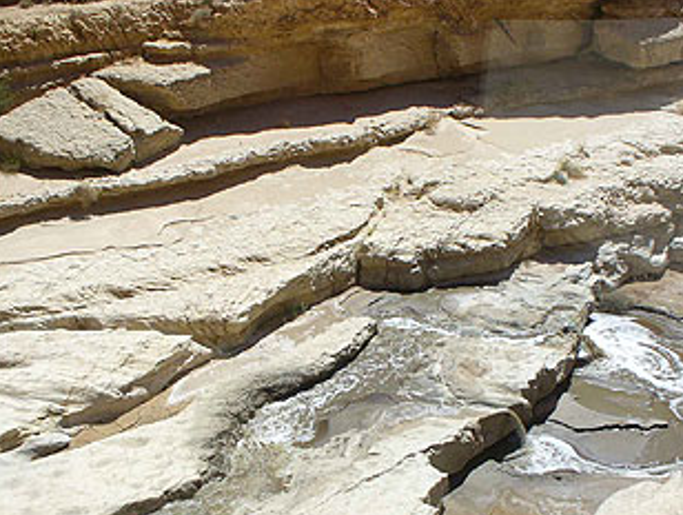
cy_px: 355
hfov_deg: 35.5
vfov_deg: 26.9
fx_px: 1067
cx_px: 335
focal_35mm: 54
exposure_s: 1/250
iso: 80
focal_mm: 6.1
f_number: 5.6
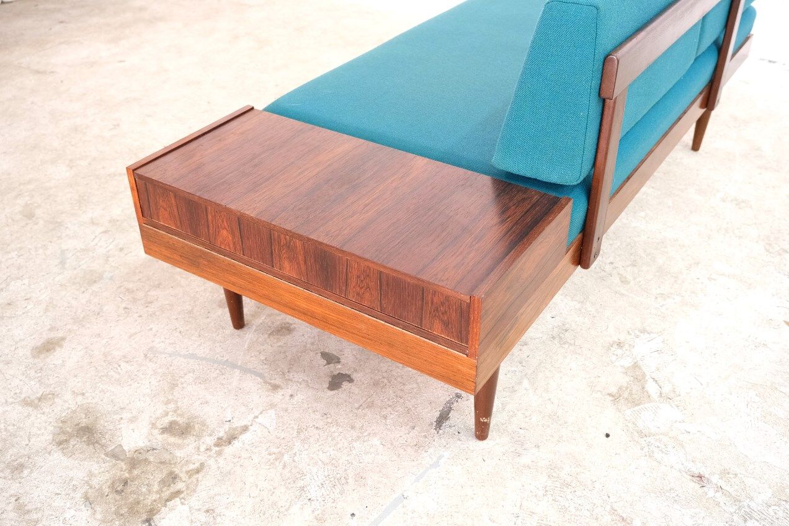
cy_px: 263
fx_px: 767
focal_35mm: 35
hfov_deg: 54.4
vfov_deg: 37.9
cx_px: 394
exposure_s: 1/34
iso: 2500
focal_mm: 23.5
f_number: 4
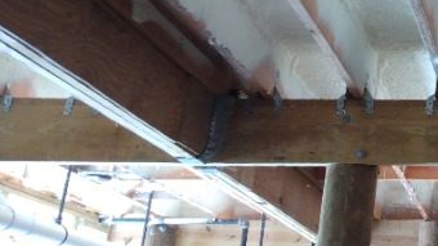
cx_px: 541
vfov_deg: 19.3
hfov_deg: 29.7
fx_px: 685
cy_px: -44
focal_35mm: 59
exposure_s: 1/40
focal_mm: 3.54
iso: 151
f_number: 2
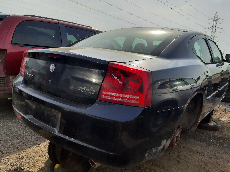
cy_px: 86
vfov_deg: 53.1
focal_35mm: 26
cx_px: 115
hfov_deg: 67.3
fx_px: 173
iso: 40
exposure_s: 1/1597
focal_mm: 3.92
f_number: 1.7
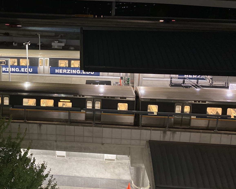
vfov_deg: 33.1
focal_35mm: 45
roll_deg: +0.9
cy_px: 58
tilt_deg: -16.0
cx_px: 49
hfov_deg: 39.6
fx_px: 314
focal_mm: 4.25
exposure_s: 1/30
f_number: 1.8
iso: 640
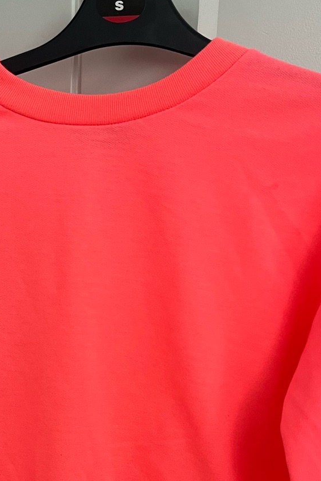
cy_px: 389
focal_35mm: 51
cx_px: 98
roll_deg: -0.2
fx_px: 682
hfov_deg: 26.3
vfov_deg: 37.4
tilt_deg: -14.3
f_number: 1.6
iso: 160
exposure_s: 1/60
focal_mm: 5.1
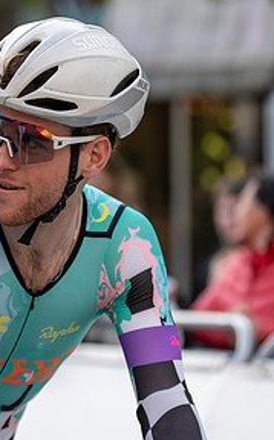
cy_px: 153
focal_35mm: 237
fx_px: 2836
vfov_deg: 8.9
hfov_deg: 5.5
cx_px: -3
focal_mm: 115
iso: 1000
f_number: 2.8
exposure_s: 1/800
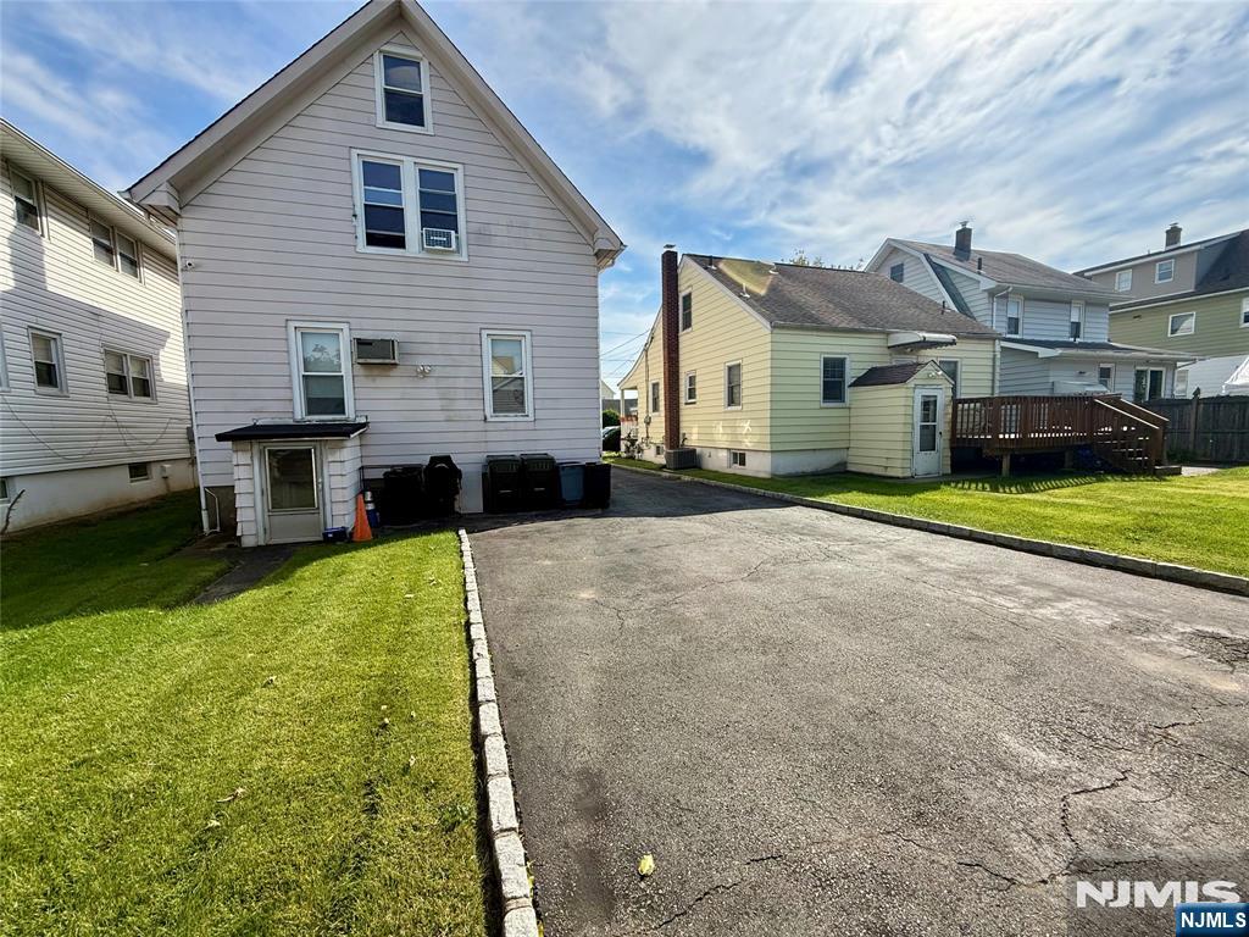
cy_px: 468
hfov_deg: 102.1
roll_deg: +2.0
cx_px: 624
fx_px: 505
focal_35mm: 14
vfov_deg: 85.7
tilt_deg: -2.8
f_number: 2.2
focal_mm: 2.22
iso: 50
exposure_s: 1/1613
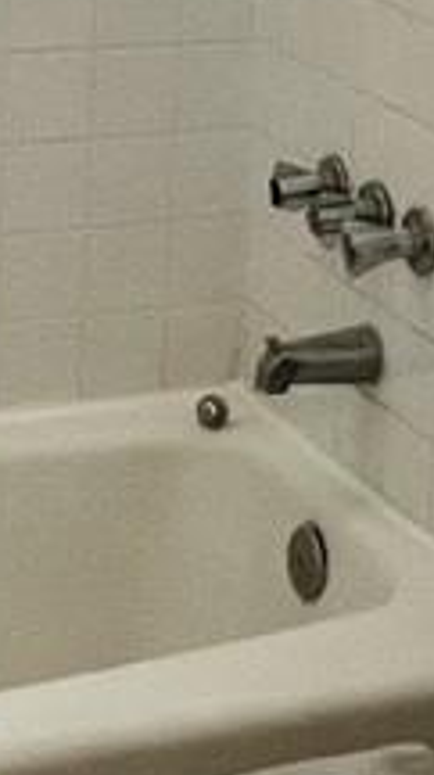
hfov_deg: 11.5
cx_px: 126
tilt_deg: -9.0
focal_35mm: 105
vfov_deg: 19.5
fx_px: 2155
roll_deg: -1.7
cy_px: -83
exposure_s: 1/99
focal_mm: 1.57
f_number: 1.8
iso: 250
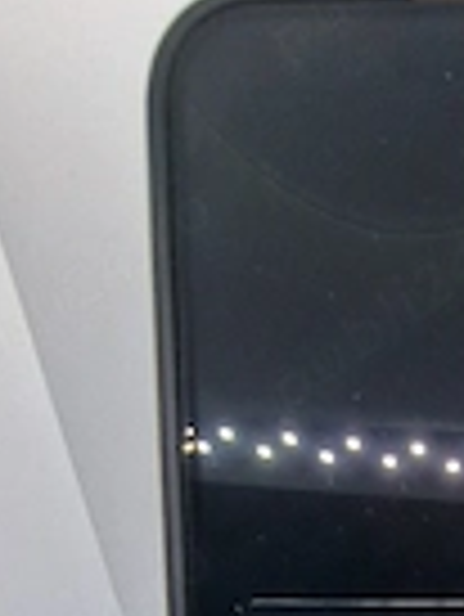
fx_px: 678
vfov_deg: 38.6
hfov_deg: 33.2
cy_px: 706
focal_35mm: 38
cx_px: 505
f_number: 2.2
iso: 50
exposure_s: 1/169
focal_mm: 2.2
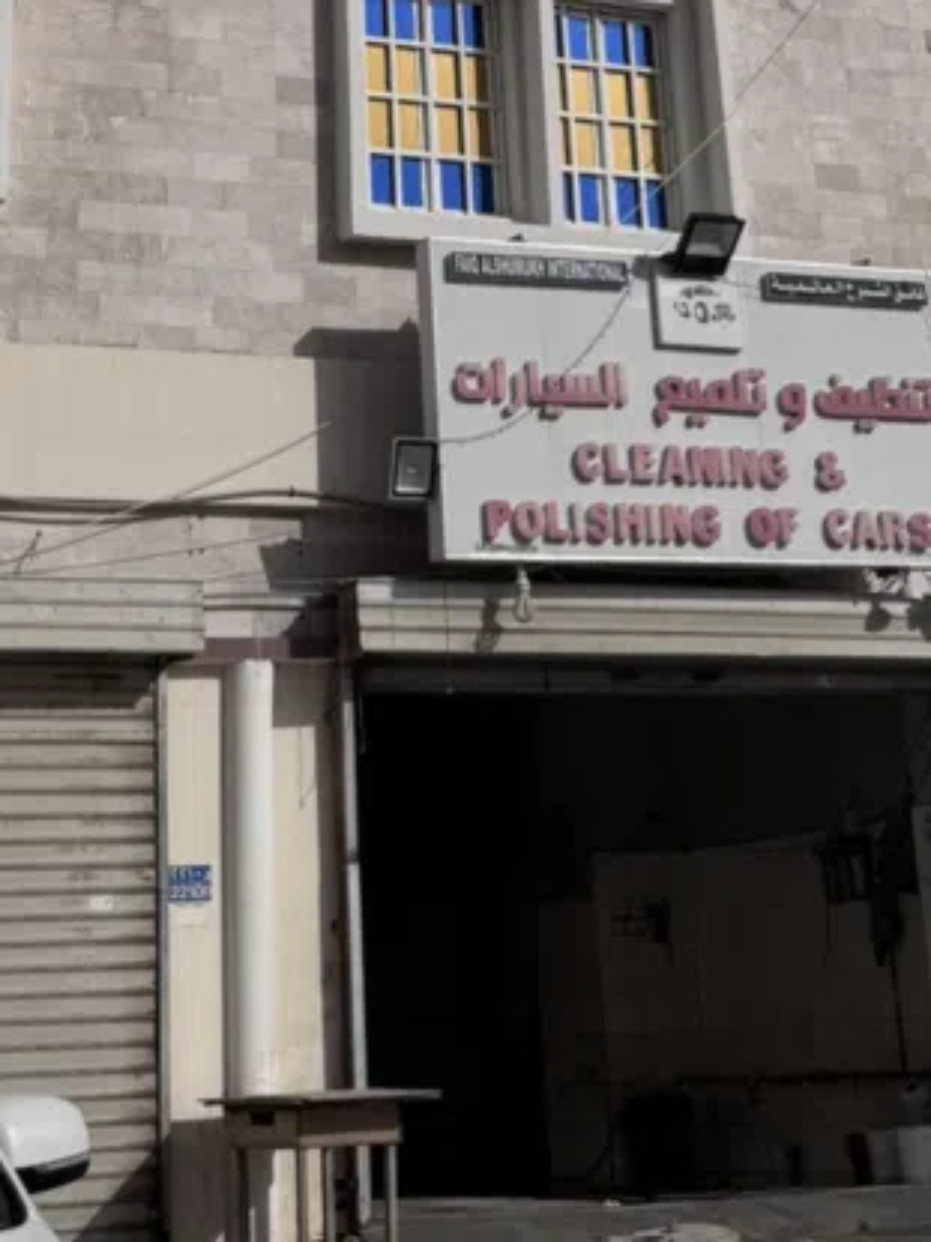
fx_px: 2834
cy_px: -259
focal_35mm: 79
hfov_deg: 18.7
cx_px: 455
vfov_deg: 22.7
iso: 64
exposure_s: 1/12346
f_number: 1.78
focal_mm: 6.76
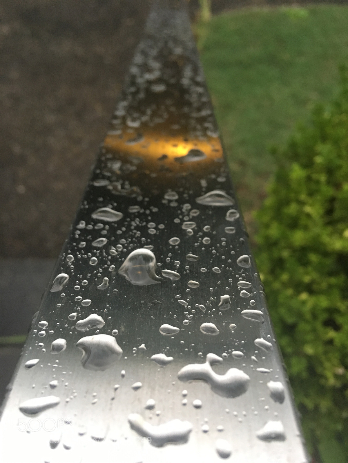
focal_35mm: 29
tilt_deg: -61.7
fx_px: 389
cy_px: 232
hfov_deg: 48.2
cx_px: 174
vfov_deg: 61.7
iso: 200
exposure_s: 1/25
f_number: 2.2
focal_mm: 4.15
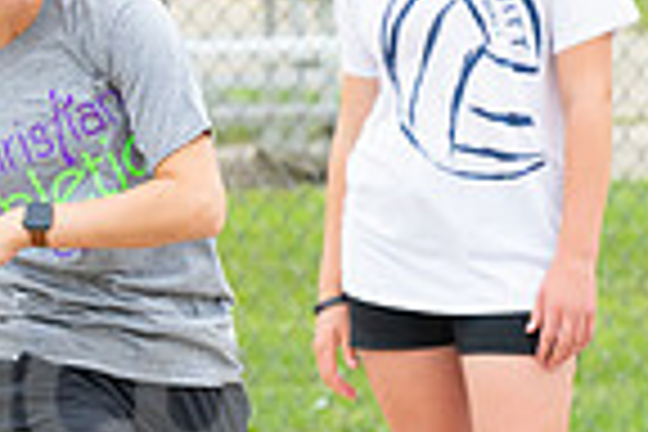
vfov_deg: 2.2
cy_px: 457
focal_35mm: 623
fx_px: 11213
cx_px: 117
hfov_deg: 3.3
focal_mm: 155
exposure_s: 1/1000
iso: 1250
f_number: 5.6
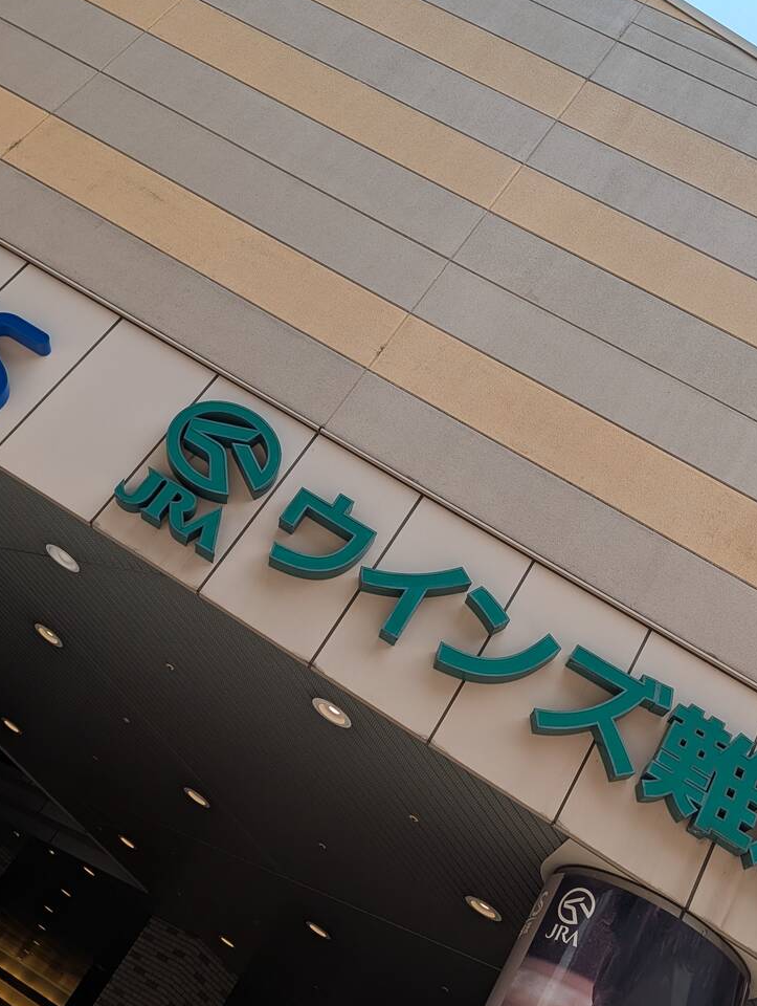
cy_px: 411
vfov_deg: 46.5
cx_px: 288
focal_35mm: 40
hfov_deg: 35.9
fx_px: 1163
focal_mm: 6.9
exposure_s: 1/1361
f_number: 1.68
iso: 18
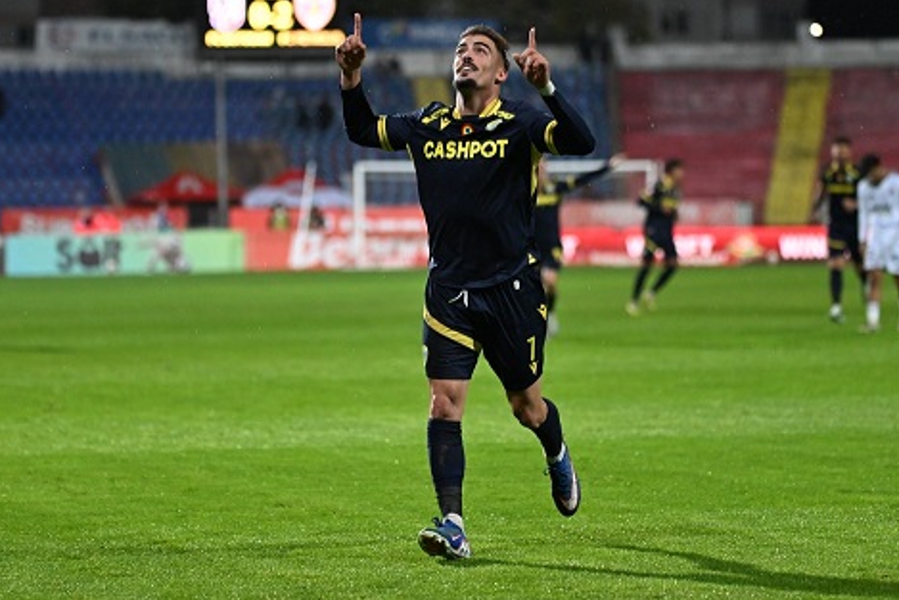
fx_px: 4771
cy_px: 242
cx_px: 447
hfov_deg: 10.8
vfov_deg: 7.2
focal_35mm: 191
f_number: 2.8
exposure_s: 1/1000
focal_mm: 140
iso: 4000
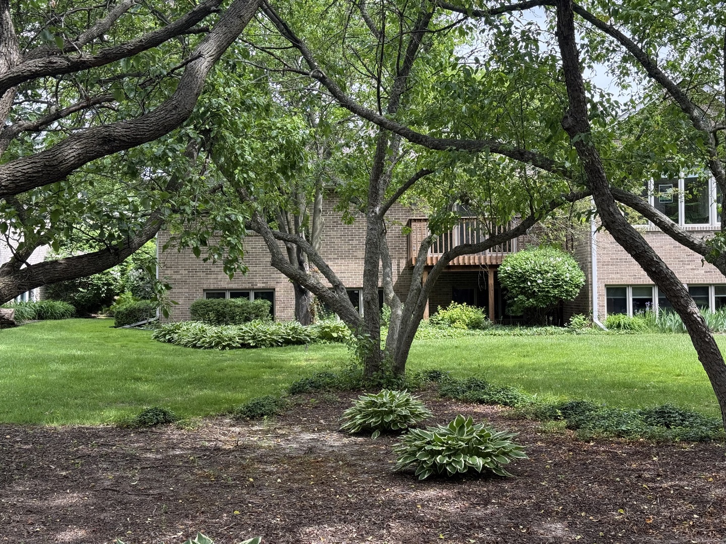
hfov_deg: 39.7
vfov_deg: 30.3
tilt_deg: +1.4
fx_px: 1007
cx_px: 363
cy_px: 272
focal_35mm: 48
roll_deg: +1.3
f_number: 1.78
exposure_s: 1/681
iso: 100
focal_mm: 6.76
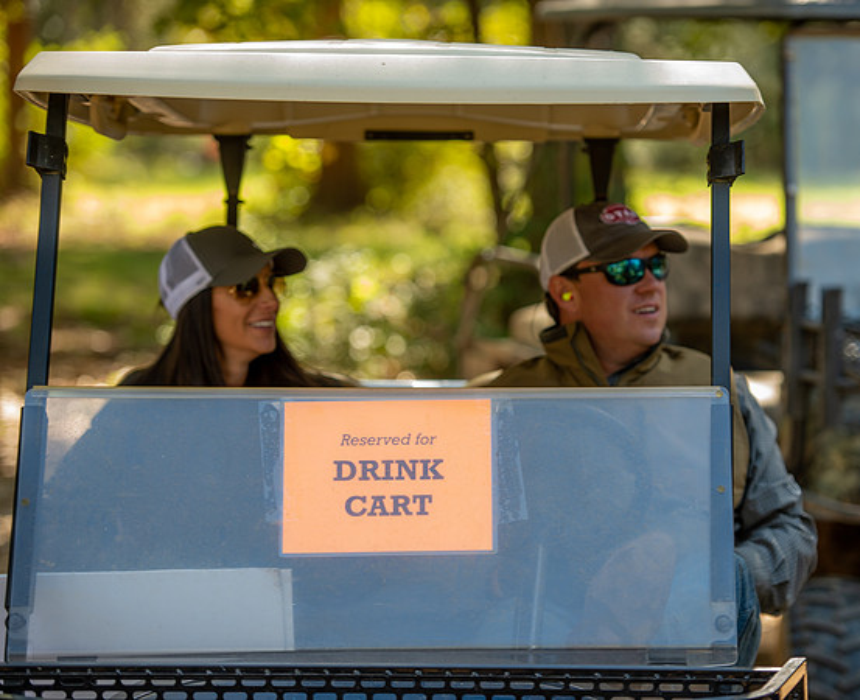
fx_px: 3503
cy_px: 350
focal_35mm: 137
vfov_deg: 11.4
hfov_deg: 14.0
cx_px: 526
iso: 125
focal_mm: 120
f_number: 2.8
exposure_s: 1/100
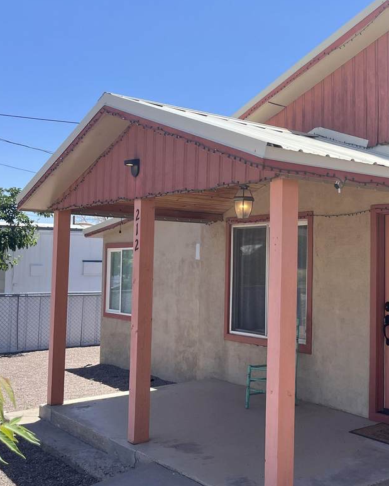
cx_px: 355
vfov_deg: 43.8
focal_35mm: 42
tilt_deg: +3.0
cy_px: 237
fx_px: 604
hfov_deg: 33.7
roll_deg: -1.0
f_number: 1.6
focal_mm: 5.1
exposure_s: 1/2137
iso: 50
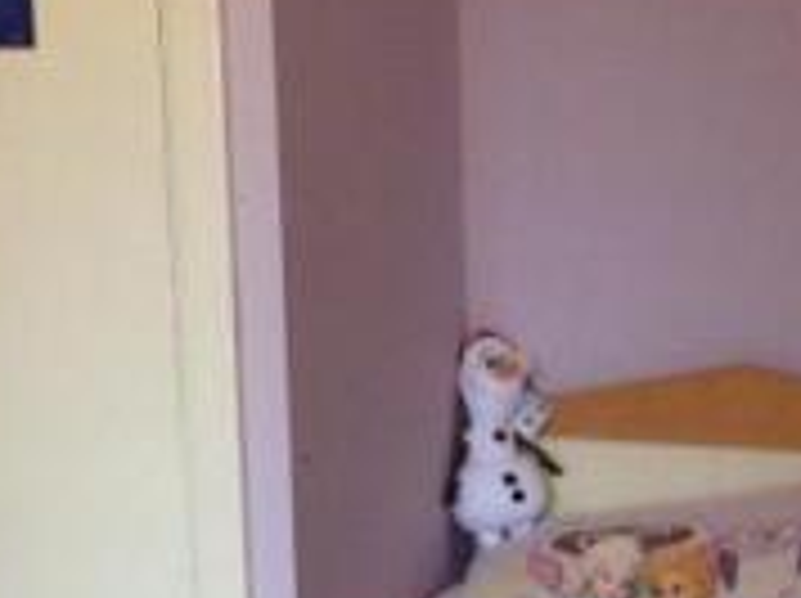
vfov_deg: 15.5
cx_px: 614
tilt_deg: -12.2
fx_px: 2195
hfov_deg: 20.5
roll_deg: +1.1
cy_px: 272
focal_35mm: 95
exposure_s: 1/33
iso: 250
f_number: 2.2
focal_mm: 4.15
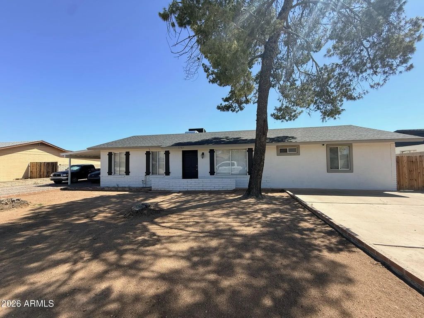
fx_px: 171
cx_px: 212
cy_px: 159
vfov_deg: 85.7
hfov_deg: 102.1
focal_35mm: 14
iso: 50
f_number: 2.2
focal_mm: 2.22
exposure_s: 1/1285
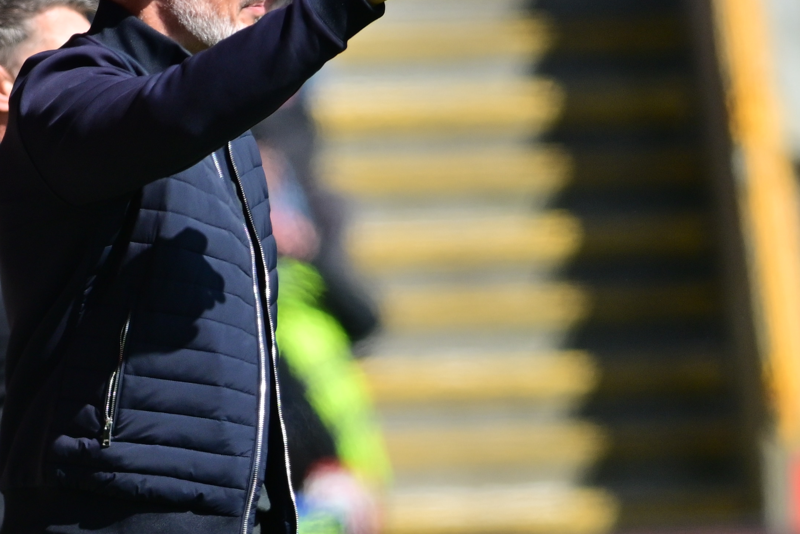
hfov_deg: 1.1
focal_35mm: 1901
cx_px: 251
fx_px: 42247
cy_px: 394
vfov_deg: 0.7
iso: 180
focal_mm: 500
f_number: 4.8
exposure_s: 1/1250
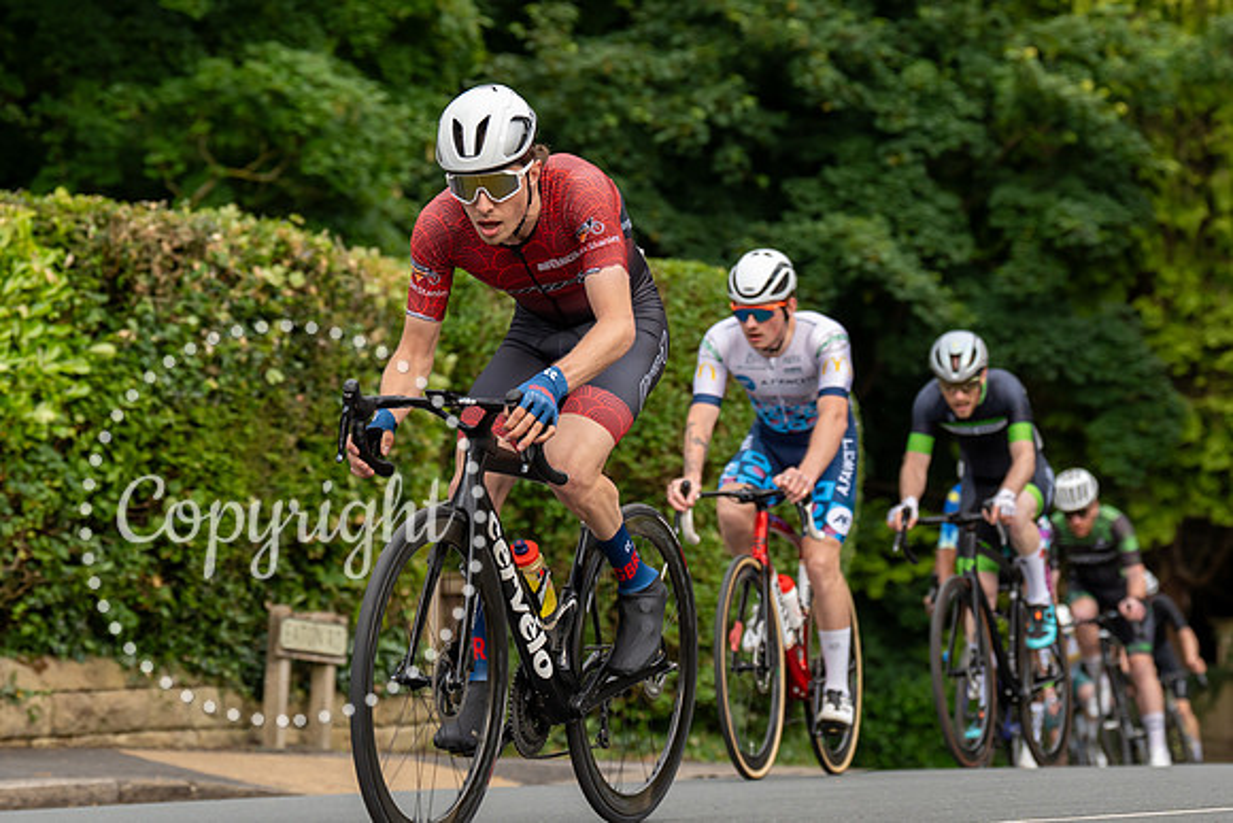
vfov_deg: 10.0
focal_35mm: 138
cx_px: 569
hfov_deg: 14.9
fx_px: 4712
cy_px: 227
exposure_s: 1/800
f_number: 4
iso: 400
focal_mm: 95
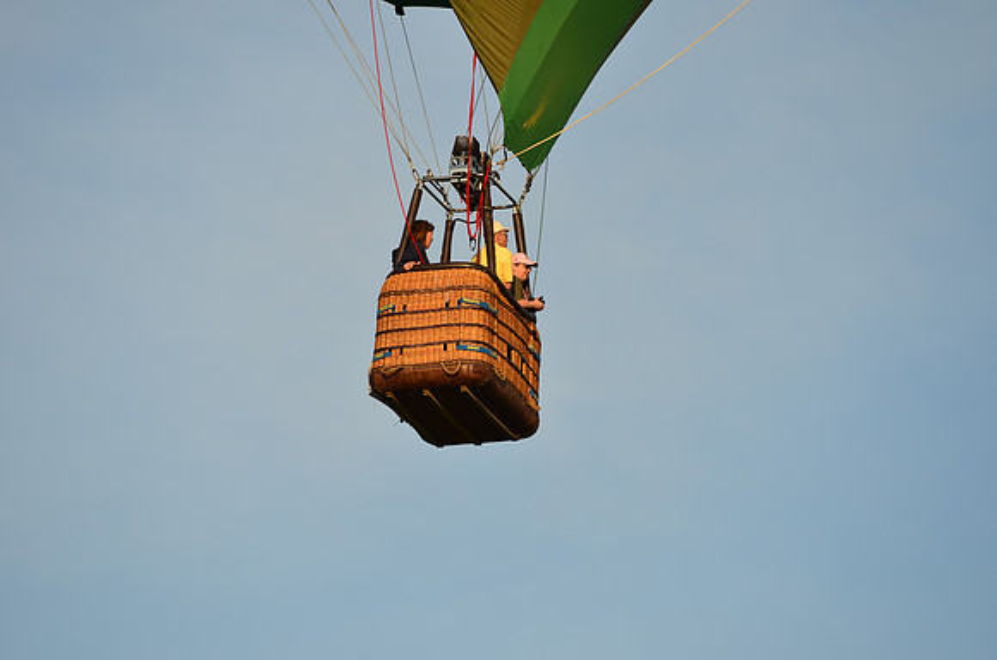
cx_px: 498
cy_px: 330
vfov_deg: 4.6
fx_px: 8290
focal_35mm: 300
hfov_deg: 6.9
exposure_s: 1/1000
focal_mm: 200
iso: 100
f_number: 4
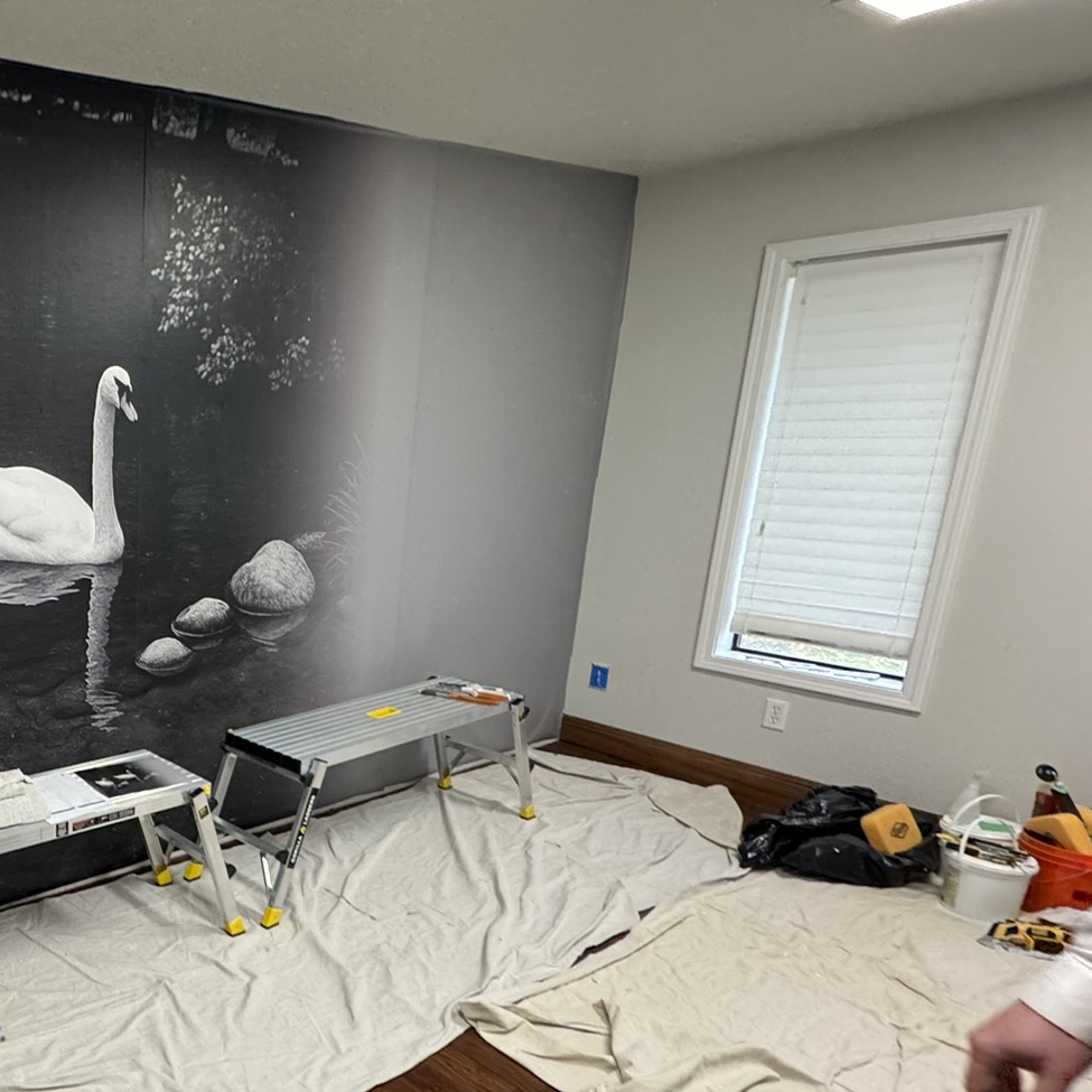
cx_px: -15
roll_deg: +0.8
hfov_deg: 49.1
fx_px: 928
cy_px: 642
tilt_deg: -15.8
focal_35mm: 26
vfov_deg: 60.5
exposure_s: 1/60
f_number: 2.2
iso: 250
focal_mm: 2.22
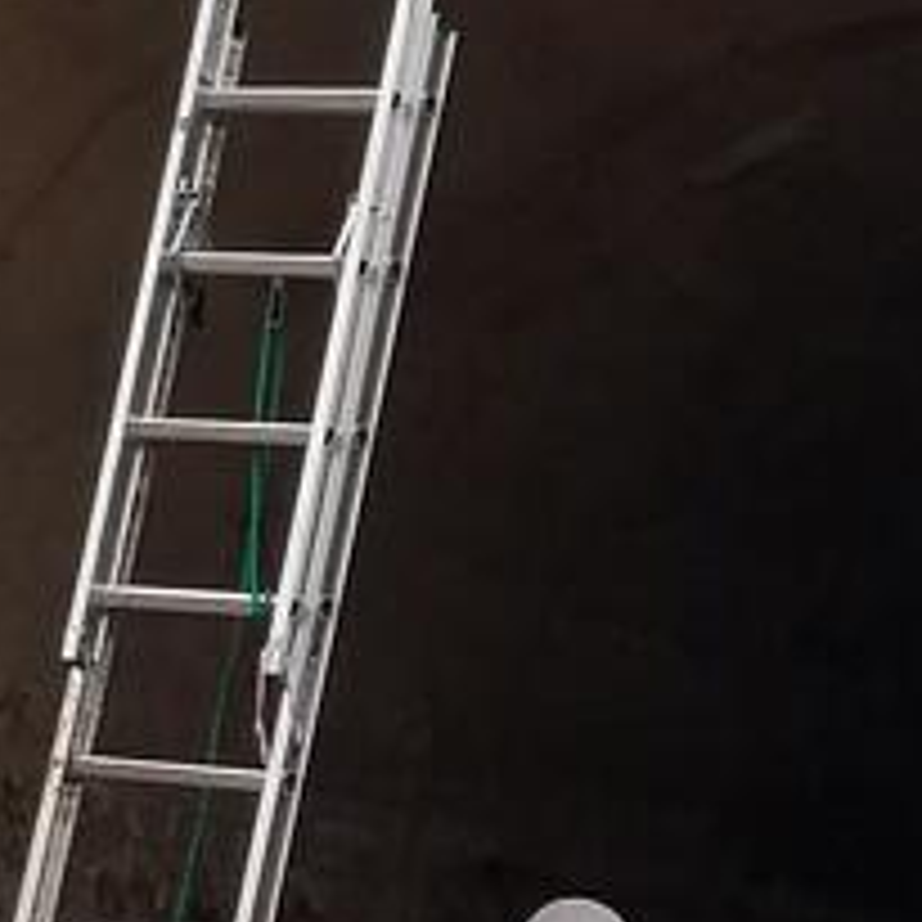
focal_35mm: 150
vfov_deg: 11.6
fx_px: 4520
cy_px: 499
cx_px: 486
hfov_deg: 11.6
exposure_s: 1/966
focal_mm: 4.2
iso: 50
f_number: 1.7
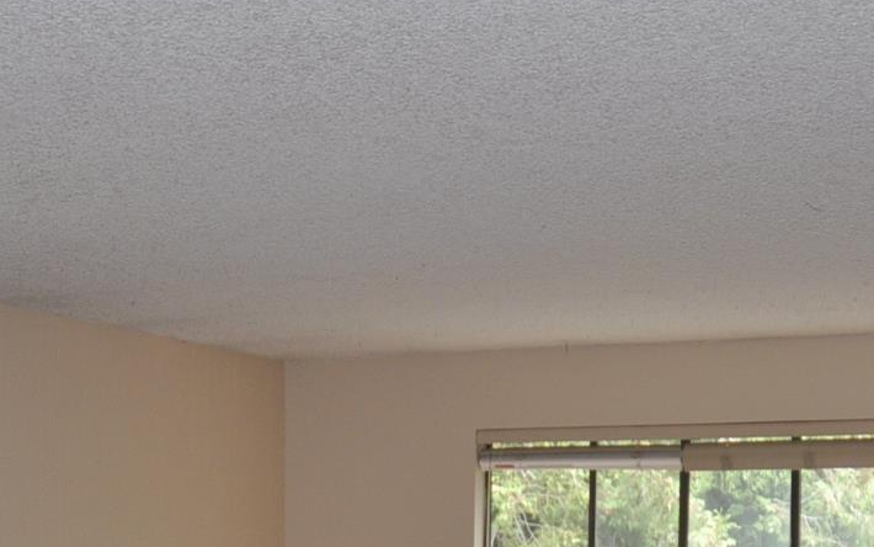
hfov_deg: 24.9
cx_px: 345
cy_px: 841
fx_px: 1977
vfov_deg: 14.6
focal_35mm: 83
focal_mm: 18
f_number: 3.5
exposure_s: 1/125
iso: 400
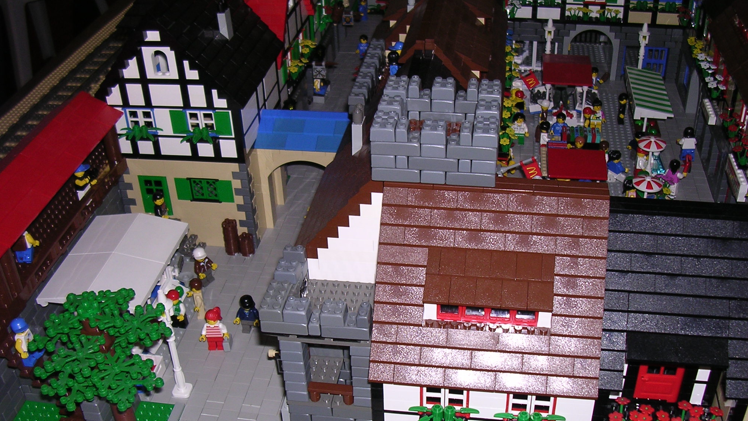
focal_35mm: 42
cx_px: 377
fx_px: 833
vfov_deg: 28.3
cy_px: 235
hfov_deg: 48.4
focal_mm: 5.8
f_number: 2.8
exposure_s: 1/60.1
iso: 100
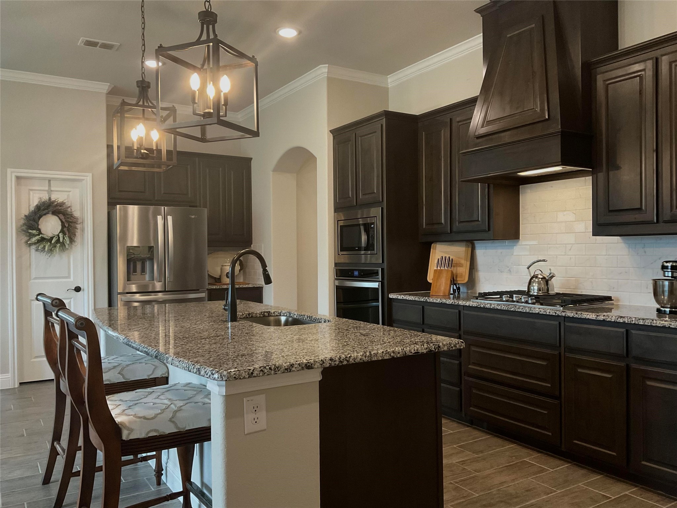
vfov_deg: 48.2
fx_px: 567
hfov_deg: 61.7
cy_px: 254
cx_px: 338
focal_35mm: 29
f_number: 1.8
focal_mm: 3
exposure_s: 1/60
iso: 160
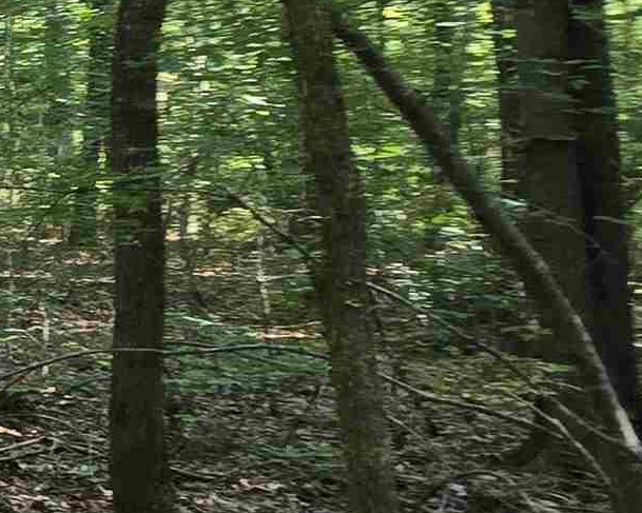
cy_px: 140
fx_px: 1216
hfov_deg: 15.0
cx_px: -916
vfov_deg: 23.6
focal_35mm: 64
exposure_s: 1/60
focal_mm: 2.2
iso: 160
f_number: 2.2
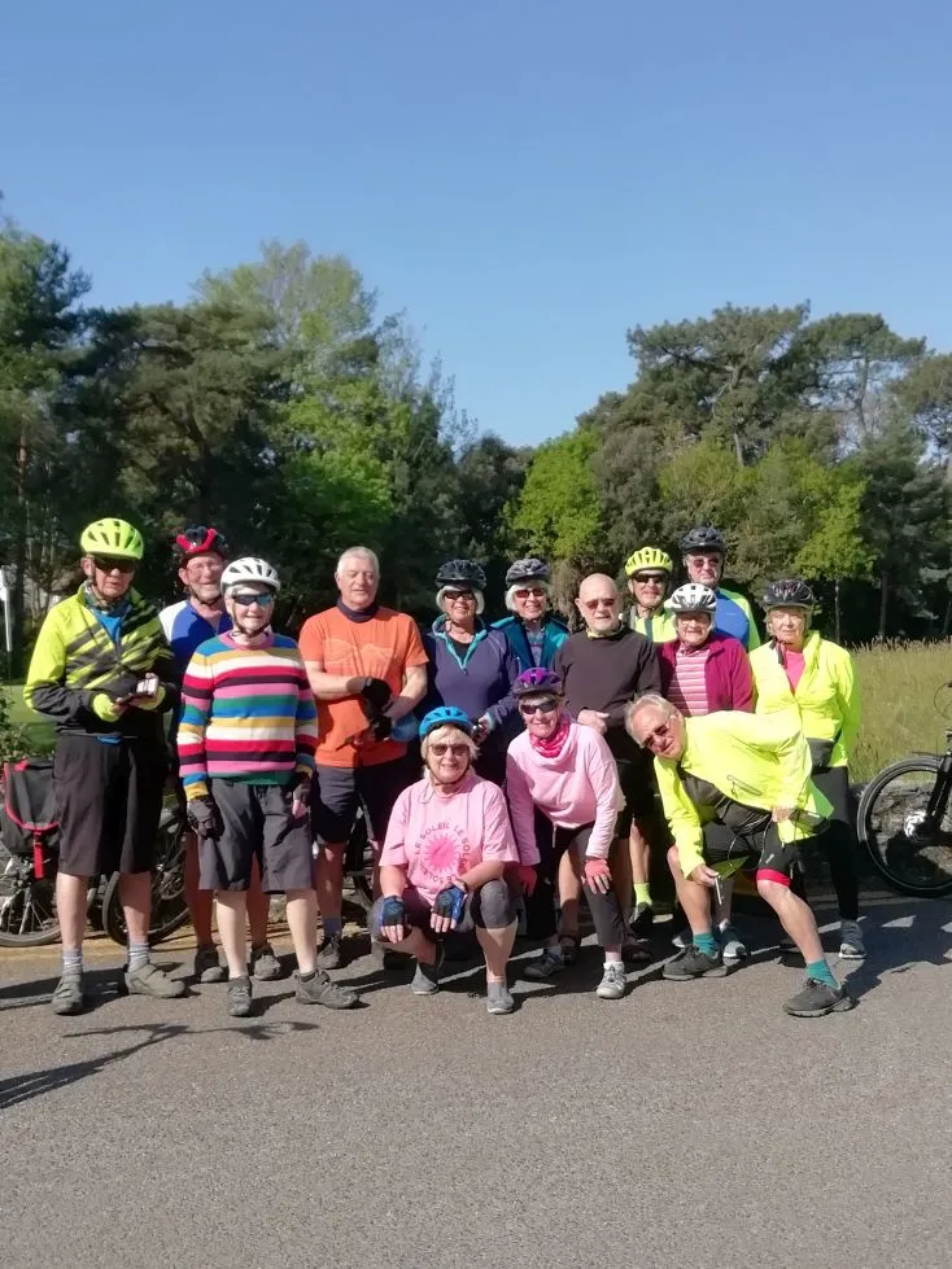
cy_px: 634
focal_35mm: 42
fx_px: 1540
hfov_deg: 34.3
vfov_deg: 44.8
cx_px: 476
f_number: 2.2
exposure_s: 1/962
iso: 50
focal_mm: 3.21
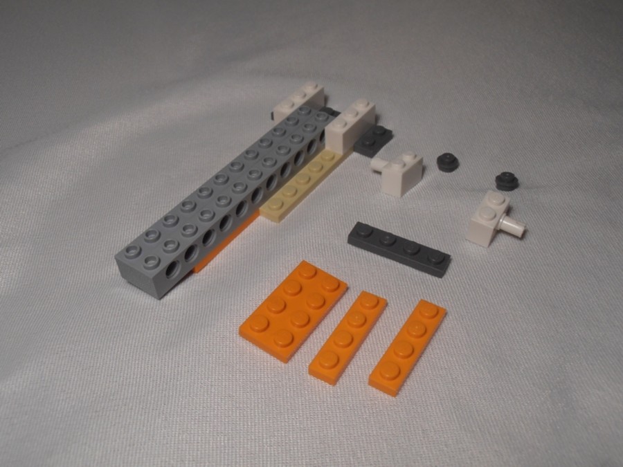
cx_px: 312
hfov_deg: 50.1
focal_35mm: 37
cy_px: 234
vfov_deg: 38.7
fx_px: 666
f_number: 3.9
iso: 80
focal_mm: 6.61
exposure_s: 1/50
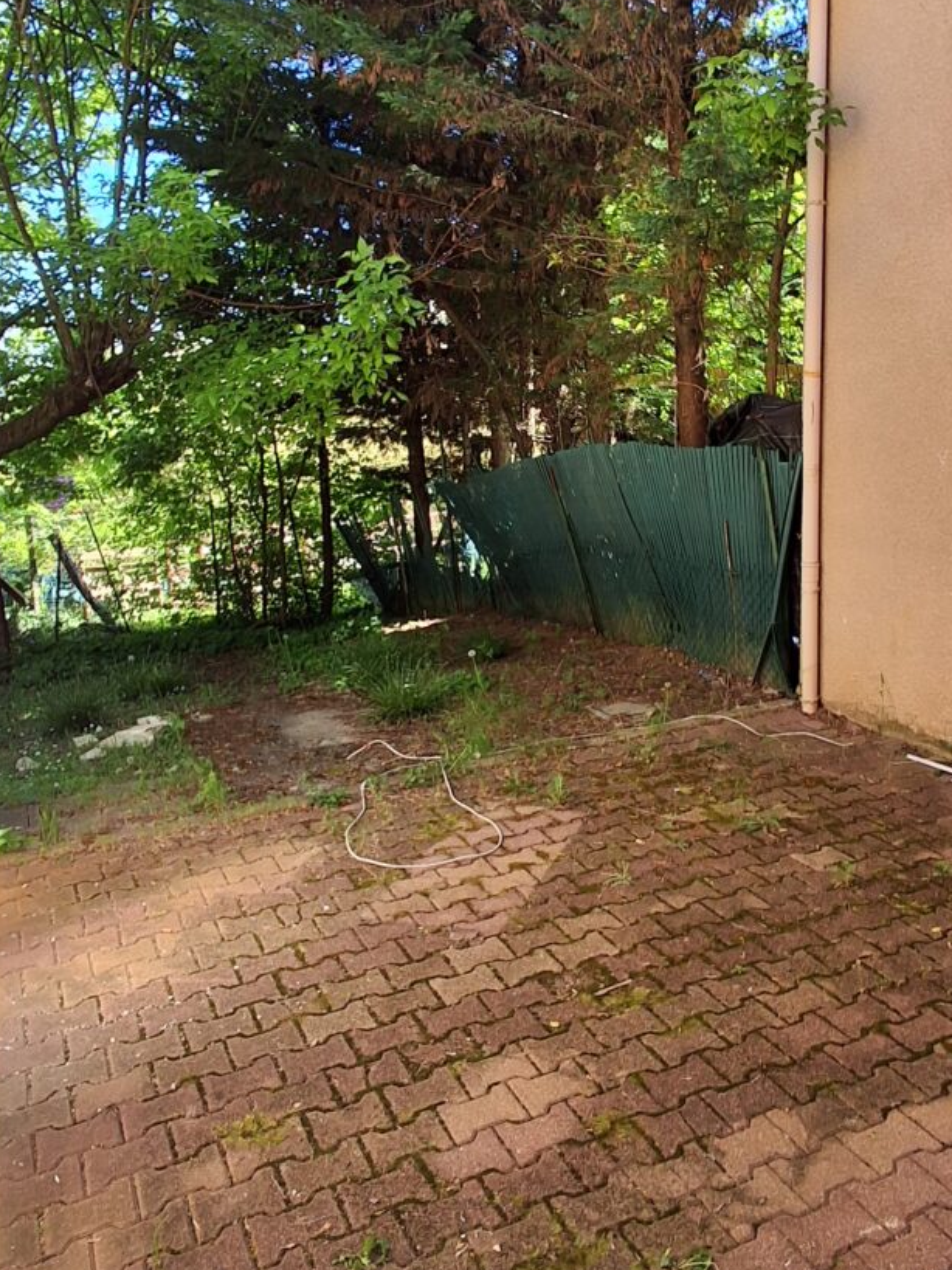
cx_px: 555
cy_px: 571
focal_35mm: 30
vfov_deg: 59.8
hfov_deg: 46.6
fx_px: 1100
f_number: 2.2
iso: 40
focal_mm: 1.64
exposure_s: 1/176
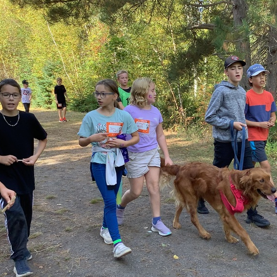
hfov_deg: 34.9
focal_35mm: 48
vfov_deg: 35.4
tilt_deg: -7.7
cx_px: 192
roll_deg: +1.3
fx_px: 435
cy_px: 141
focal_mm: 3.3
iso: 32
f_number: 2.4
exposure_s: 1/120
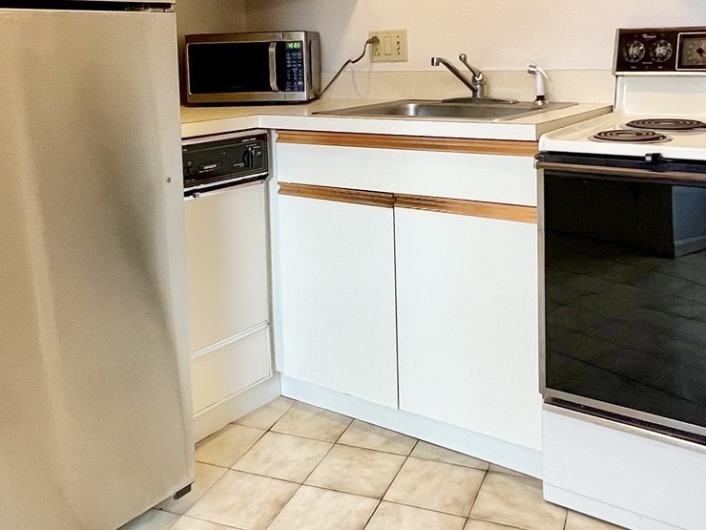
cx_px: 347
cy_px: 99
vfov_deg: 38.1
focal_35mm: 36
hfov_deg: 51.4
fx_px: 734
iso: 200
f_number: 1.8
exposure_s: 1/120
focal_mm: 1.57
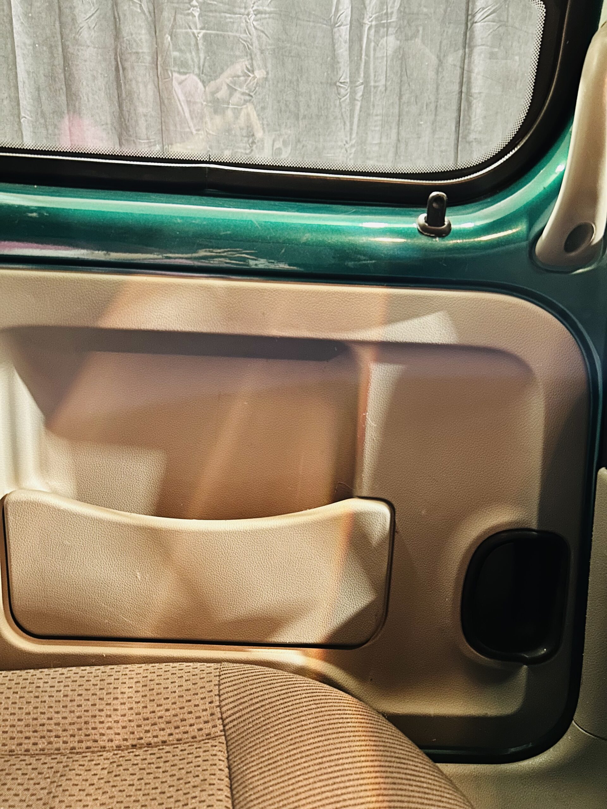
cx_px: 304
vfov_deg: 67.3
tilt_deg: -16.8
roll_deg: -1.7
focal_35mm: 26
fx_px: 608
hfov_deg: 53.1
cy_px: 404
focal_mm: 5.7
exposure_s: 1/17
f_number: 1.5
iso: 1000
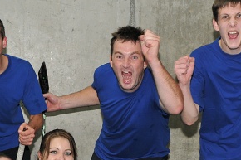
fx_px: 749
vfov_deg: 11.9
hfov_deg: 18.2
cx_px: 69
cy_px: 195
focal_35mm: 112
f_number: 6.3
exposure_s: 1/60
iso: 640
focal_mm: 24
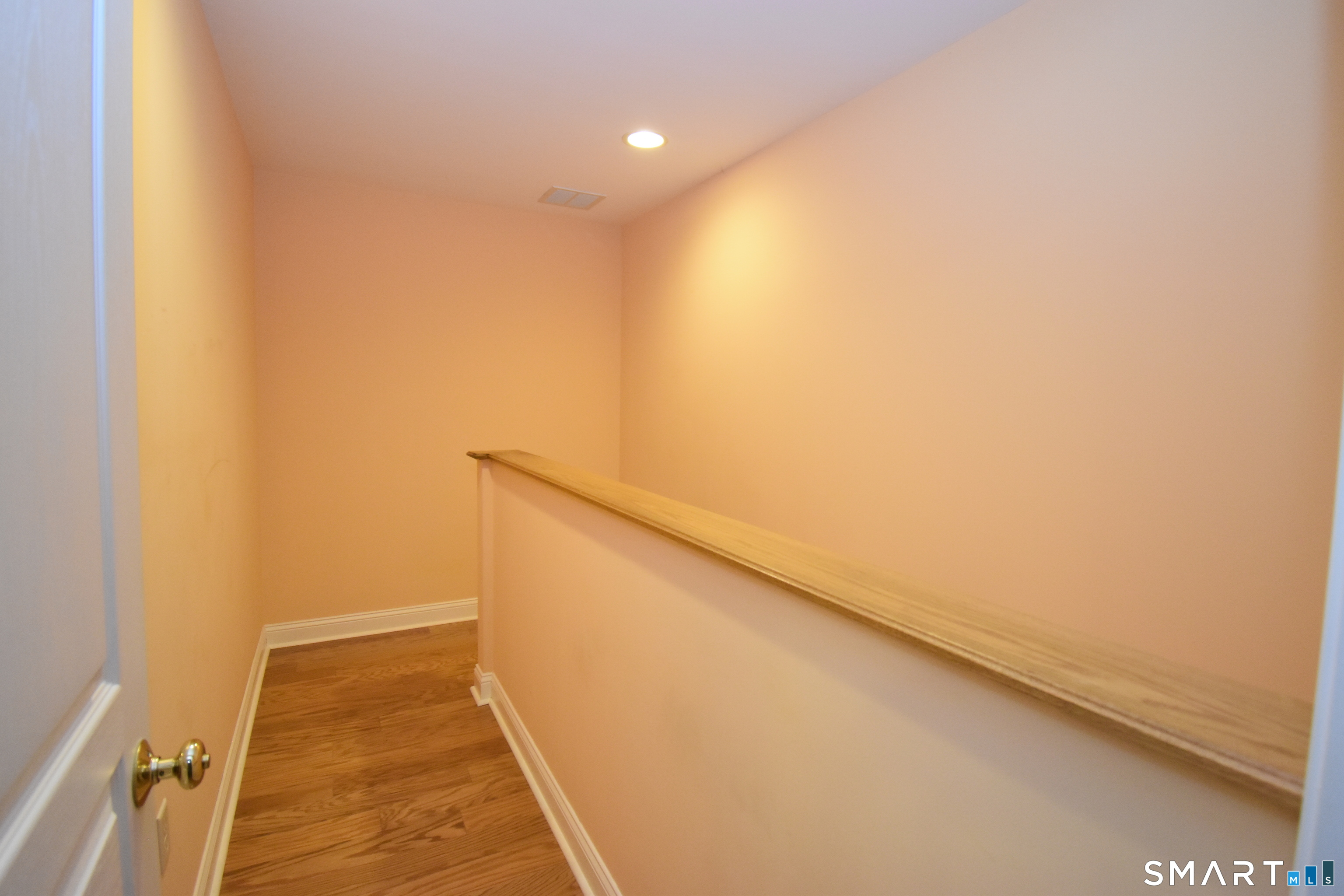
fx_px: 616
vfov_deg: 72.1
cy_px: 448
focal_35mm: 16
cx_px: 672
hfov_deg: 95.0
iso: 2000
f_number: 4.8
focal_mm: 11
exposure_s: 1/60
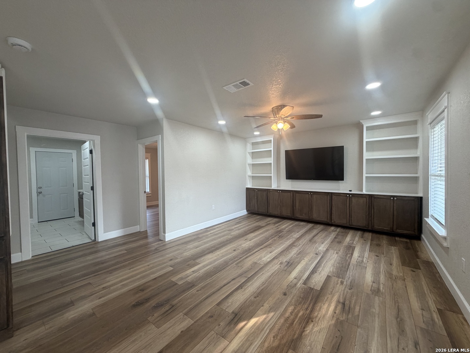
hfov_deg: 102.1
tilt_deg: -1.5
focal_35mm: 14
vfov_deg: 85.7
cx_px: 235
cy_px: 176
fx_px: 190
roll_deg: +1.0
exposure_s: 1/120
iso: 200
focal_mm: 2.22
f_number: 2.2
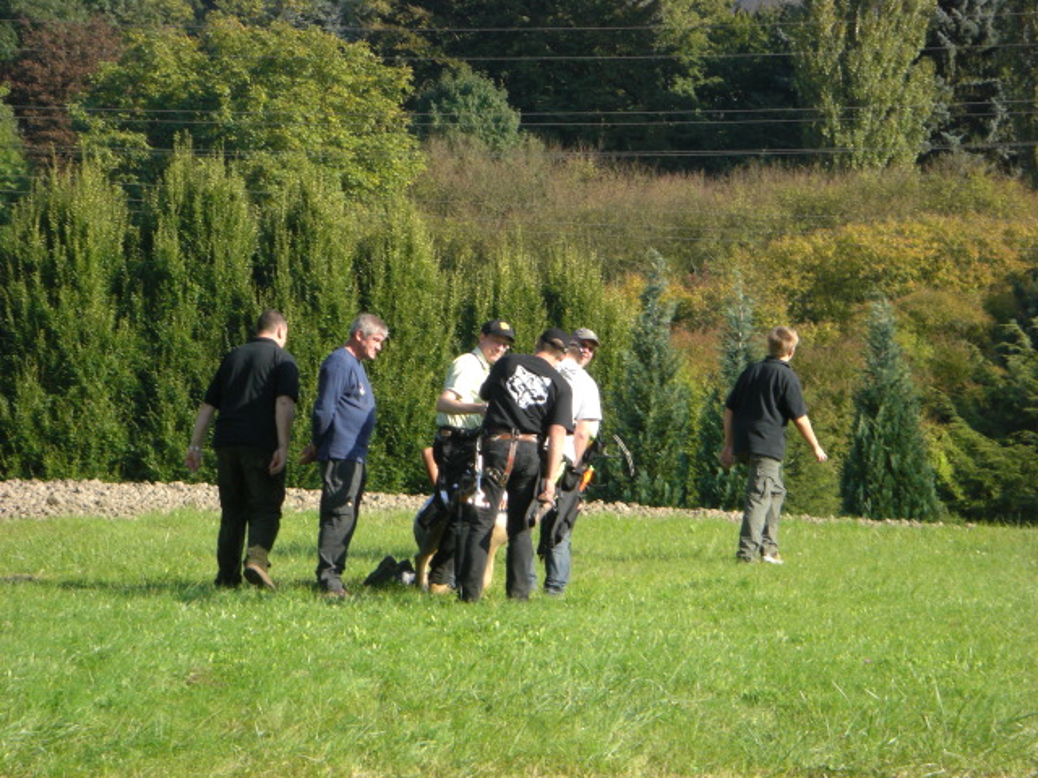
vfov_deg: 7.8
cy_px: 389
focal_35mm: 190
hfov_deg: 10.4
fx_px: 5697
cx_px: 519
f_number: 4.6
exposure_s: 1/320
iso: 100
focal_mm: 31.5
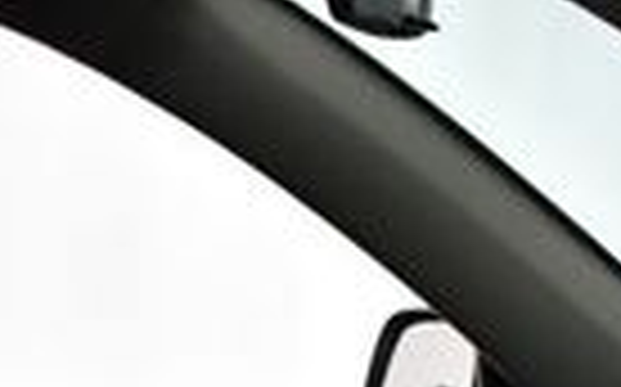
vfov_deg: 7.2
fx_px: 2875
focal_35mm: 170
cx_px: -112
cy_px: 958
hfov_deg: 12.1
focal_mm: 18
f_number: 3.5
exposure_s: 1/160
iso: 800
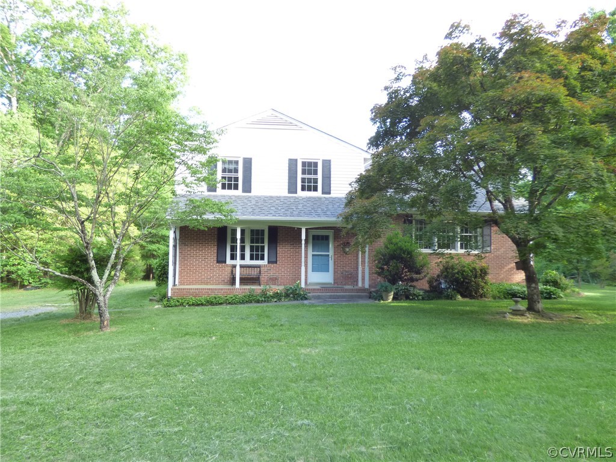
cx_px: 308
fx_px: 427
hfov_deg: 71.6
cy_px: 231
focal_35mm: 24
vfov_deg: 56.8
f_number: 3
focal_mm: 4.25
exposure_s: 1/60
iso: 200
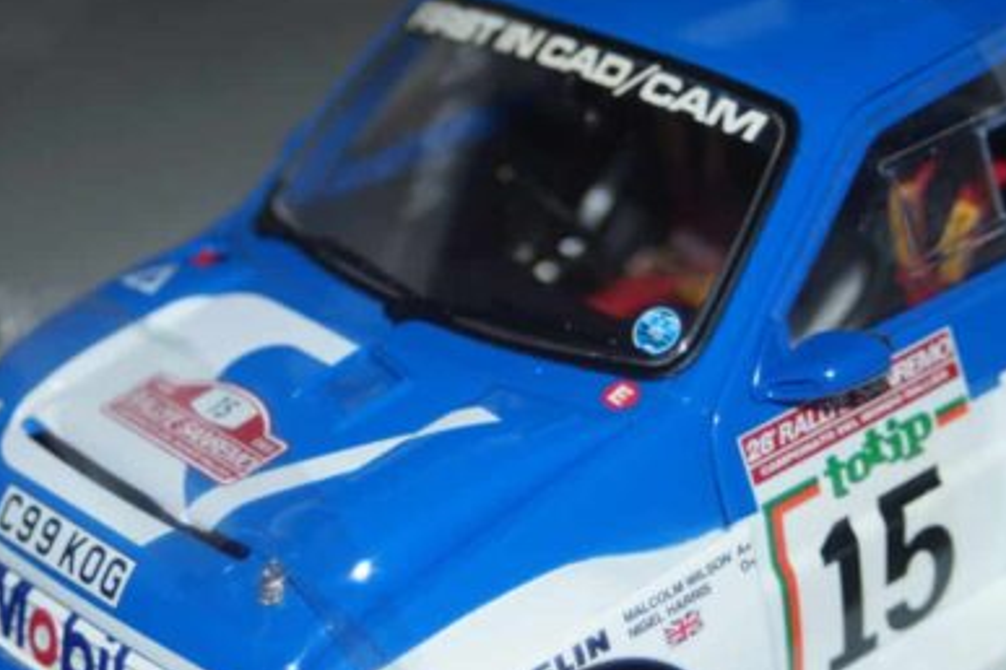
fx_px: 3570
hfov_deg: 16.0
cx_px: 356
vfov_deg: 10.7
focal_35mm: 128
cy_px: 460
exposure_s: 1/160
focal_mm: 55
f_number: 5
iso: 200
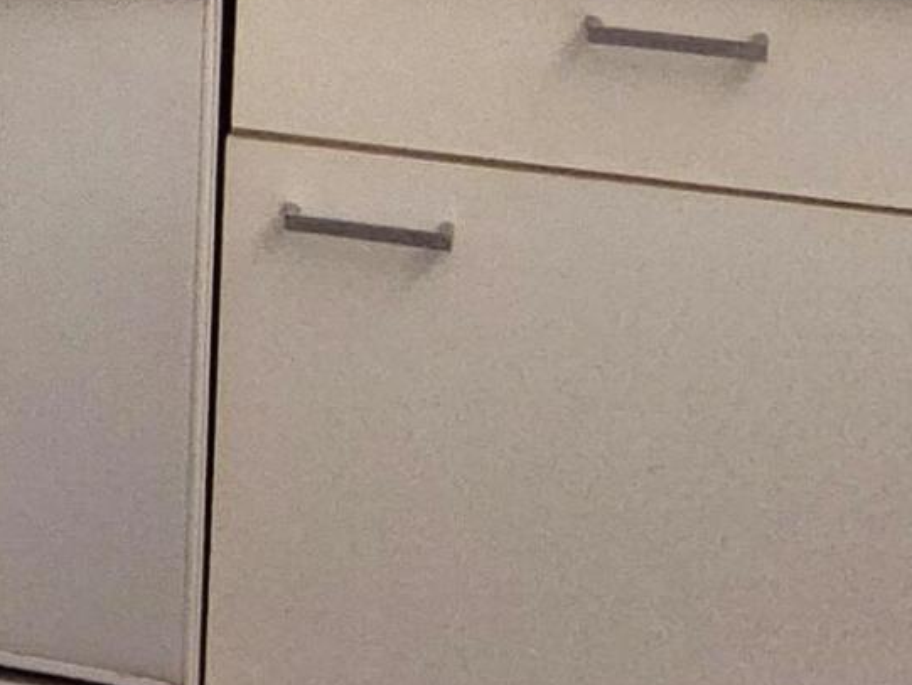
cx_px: -1327
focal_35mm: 133
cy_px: -525
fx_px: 3505
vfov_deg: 10.5
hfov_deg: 11.8
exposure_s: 1/120
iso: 400
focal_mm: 3.08
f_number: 2
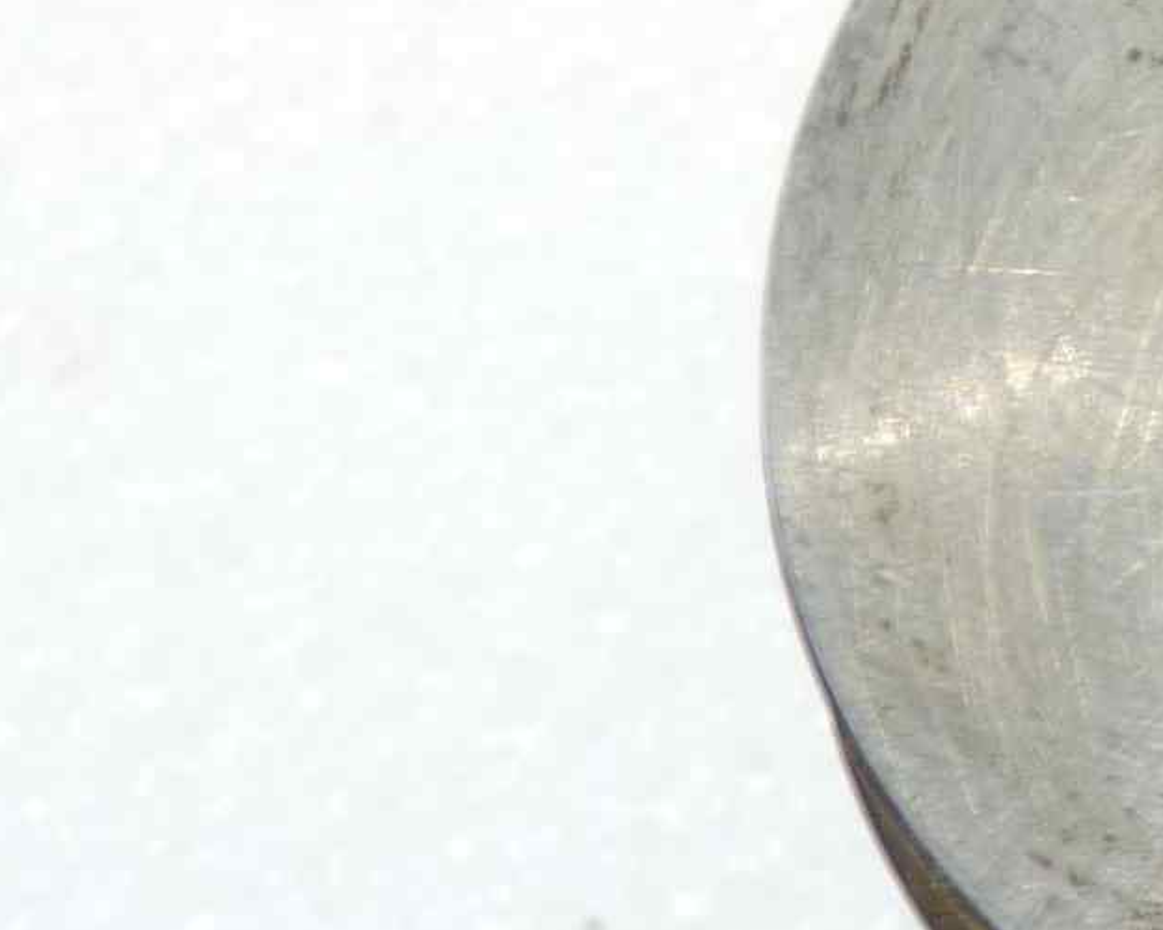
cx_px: 2045
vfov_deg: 15.4
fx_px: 3442
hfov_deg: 16.3
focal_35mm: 100
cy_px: 379
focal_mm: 4.1
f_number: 3.3
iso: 80
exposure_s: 1/15
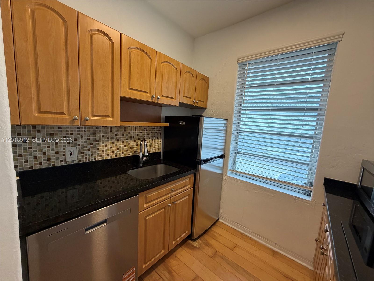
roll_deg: -4.4
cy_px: 140
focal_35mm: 14
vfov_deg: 85.7
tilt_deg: -7.4
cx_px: 187
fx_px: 151
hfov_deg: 102.1
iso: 250
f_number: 2.2
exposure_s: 1/120
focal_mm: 2.22
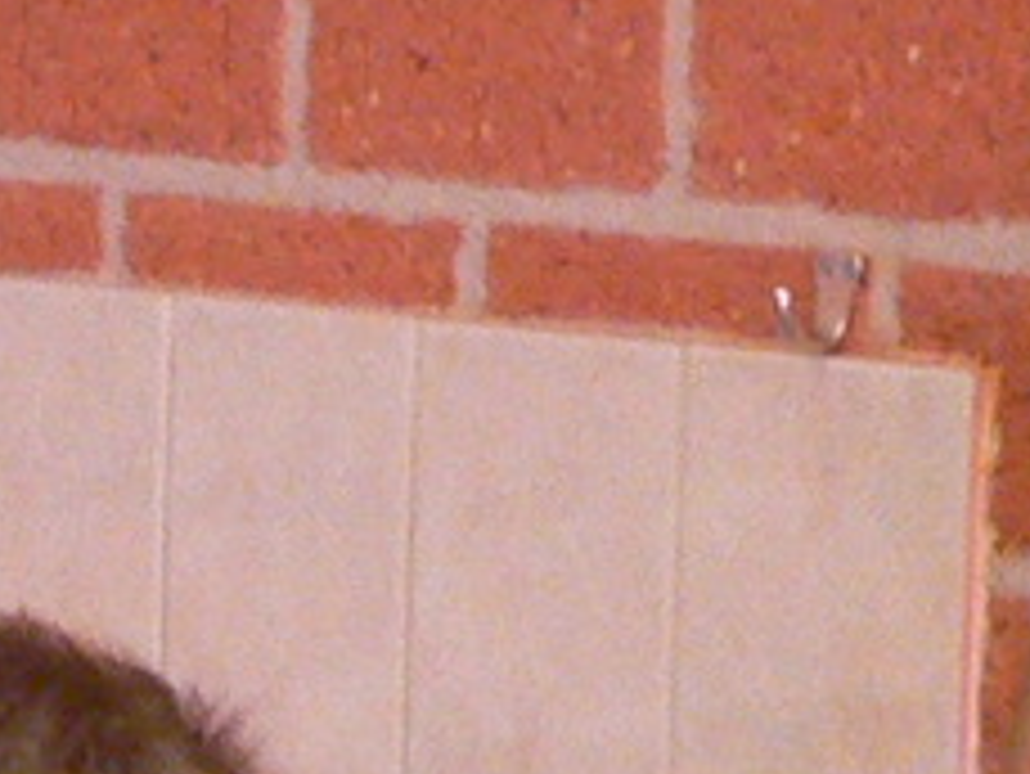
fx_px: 7472
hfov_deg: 7.7
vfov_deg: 5.6
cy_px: 2331
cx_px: -693
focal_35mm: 251
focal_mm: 6
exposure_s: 1/50
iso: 400
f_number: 2.8
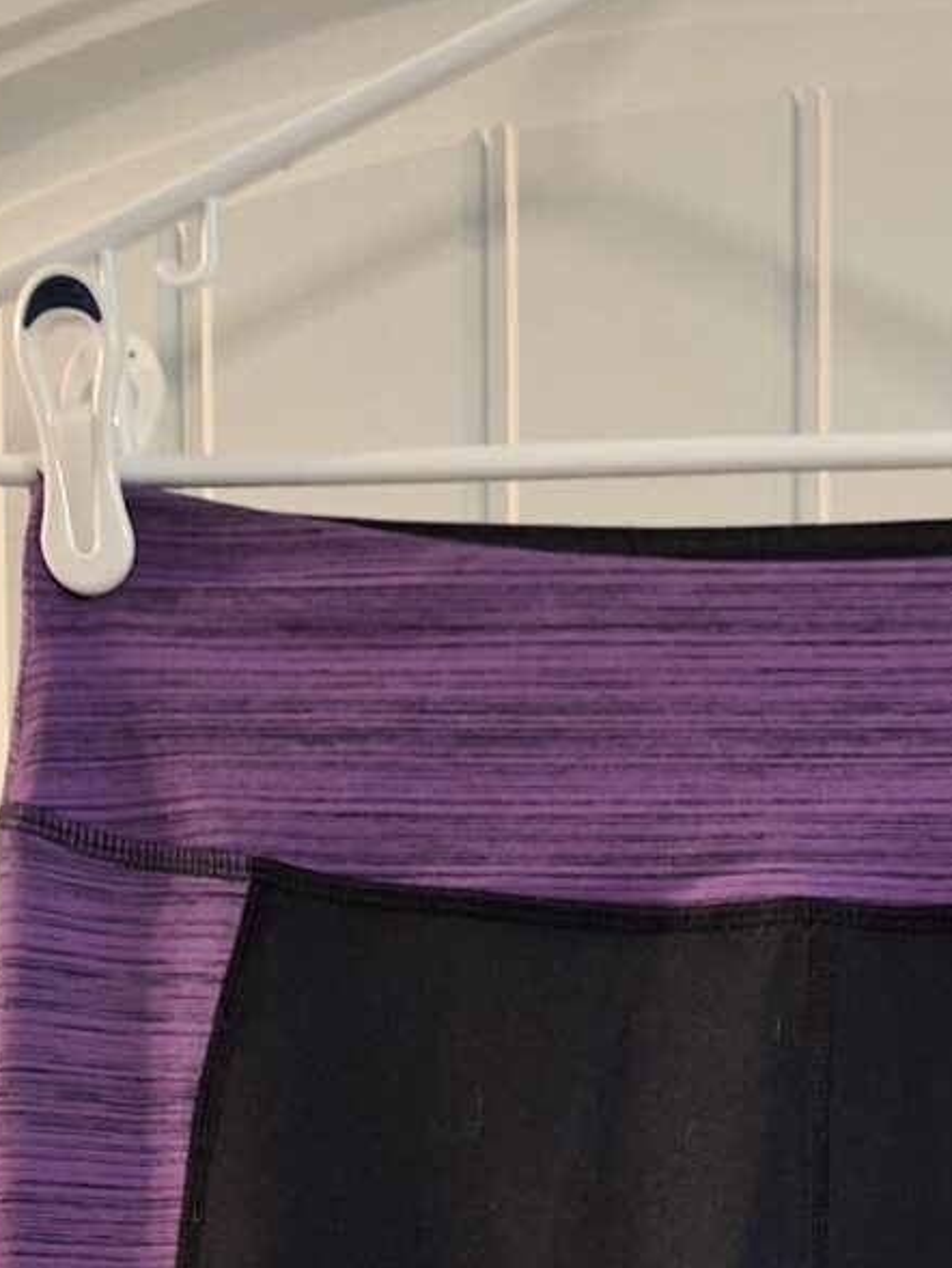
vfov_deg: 19.5
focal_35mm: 80
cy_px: 2148
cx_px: 864
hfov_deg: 18.1
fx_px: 2932
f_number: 1.8
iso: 320
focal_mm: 5.54
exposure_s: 1/30
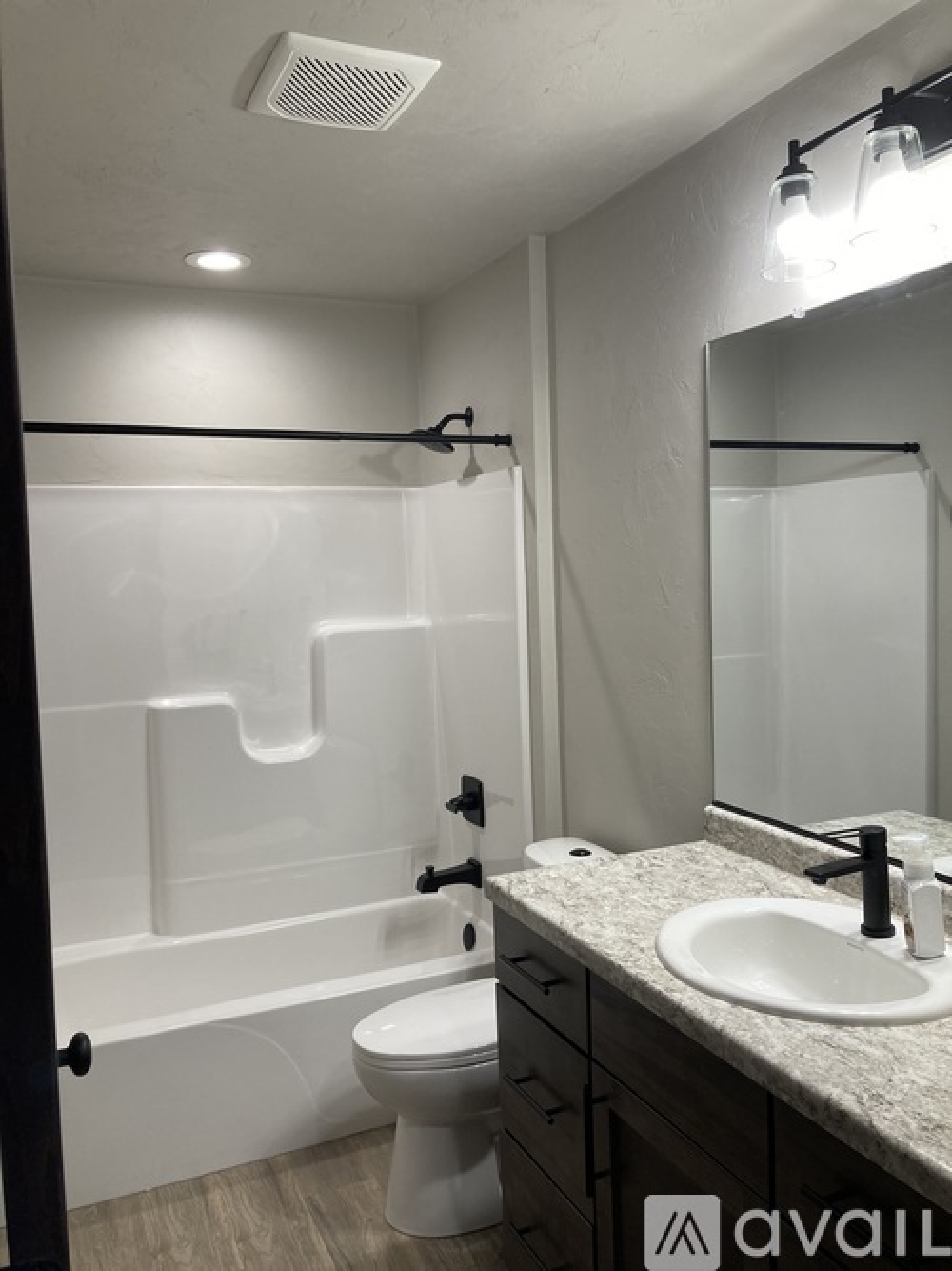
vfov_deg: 63.5
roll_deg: +1.1
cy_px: 636
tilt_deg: -3.1
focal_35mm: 28
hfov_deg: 49.7
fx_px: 1027
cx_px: 476
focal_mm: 3.99
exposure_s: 1/60
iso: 50
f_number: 1.8
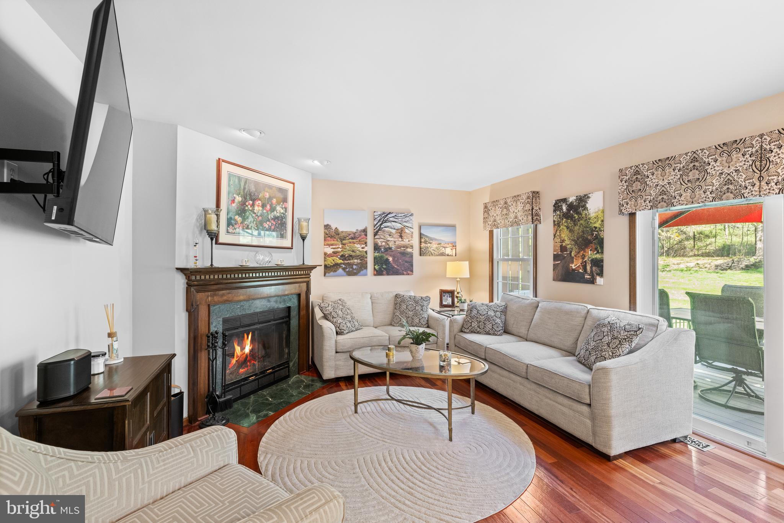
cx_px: 392
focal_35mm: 16
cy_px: 262
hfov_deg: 96.7
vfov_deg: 73.7
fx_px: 348
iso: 500
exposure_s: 1/4
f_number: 7.1
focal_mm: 16
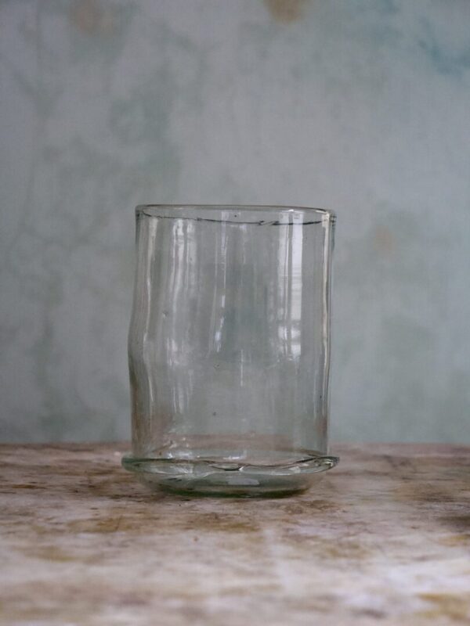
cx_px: 235
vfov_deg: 18.9
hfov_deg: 14.2
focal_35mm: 104
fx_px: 1883
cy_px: 313
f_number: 4
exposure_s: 1/100
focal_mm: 52
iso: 3200
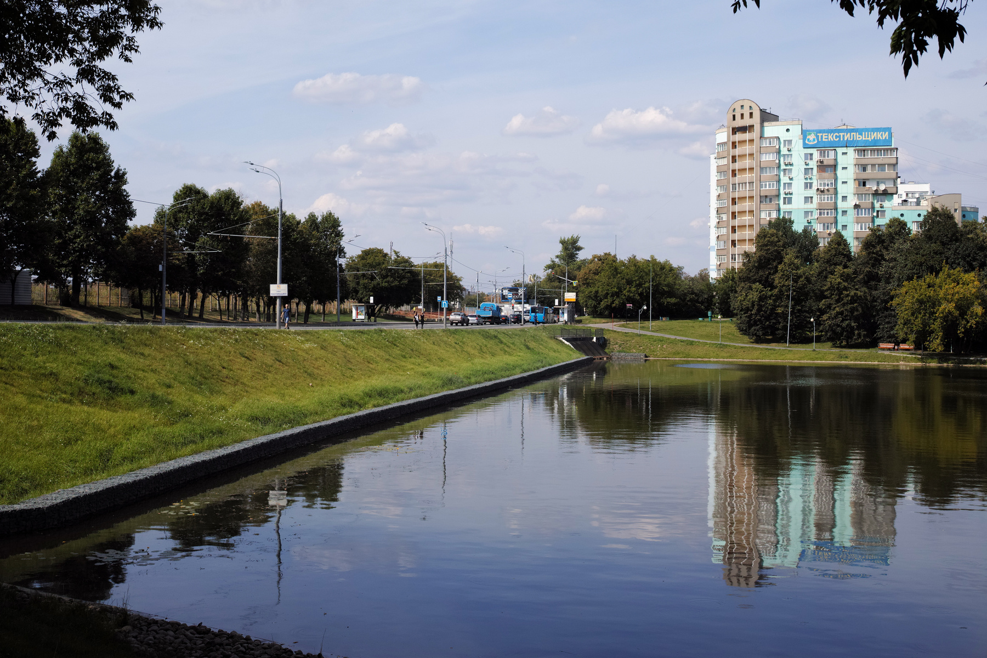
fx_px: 1234
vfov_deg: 29.9
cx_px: 494
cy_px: 329
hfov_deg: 43.6
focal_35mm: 45
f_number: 7.1
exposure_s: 1/400
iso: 100
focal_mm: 30
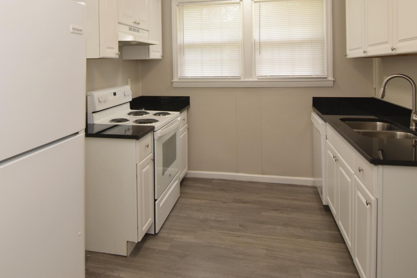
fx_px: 287
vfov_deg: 49.9
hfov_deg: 72.0
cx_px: 195
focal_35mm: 25
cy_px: 74
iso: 800
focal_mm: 11
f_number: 5
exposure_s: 1/100
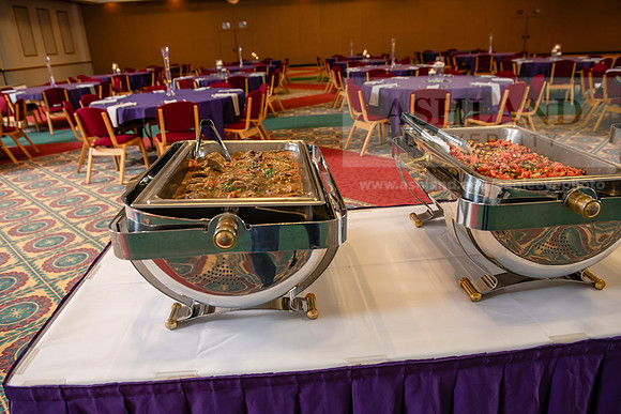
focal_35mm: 26
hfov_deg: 69.4
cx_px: 310
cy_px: 207
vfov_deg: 49.6
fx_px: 449
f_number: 4
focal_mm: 26
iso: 400
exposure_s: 1/125
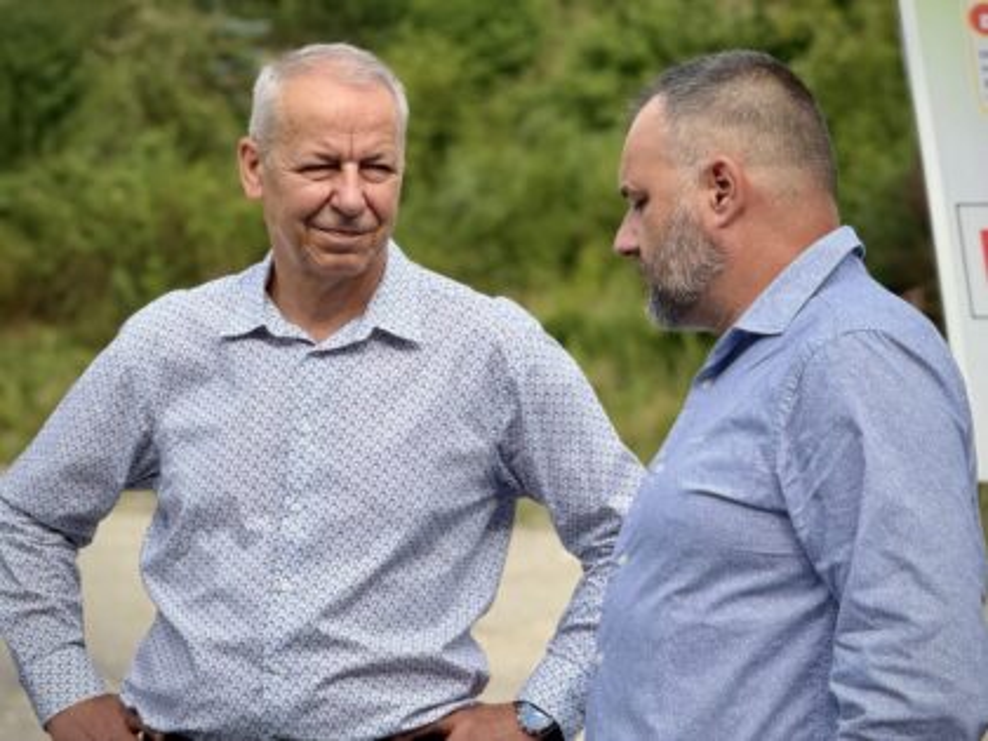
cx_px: 494
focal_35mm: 120
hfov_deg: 16.4
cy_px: 370
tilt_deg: +1.3
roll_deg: -1.3
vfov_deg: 12.3
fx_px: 3425
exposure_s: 1/1422
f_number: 2.8
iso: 64
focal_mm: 15.66
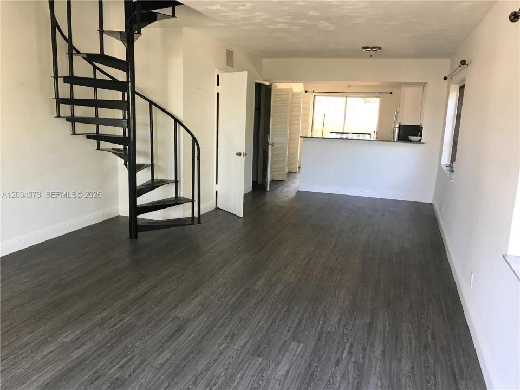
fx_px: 421
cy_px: 195
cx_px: 260
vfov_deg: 49.7
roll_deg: -3.7
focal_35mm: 28
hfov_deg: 63.4
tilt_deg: -10.7
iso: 40
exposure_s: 1/30
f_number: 1.8
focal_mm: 3.99
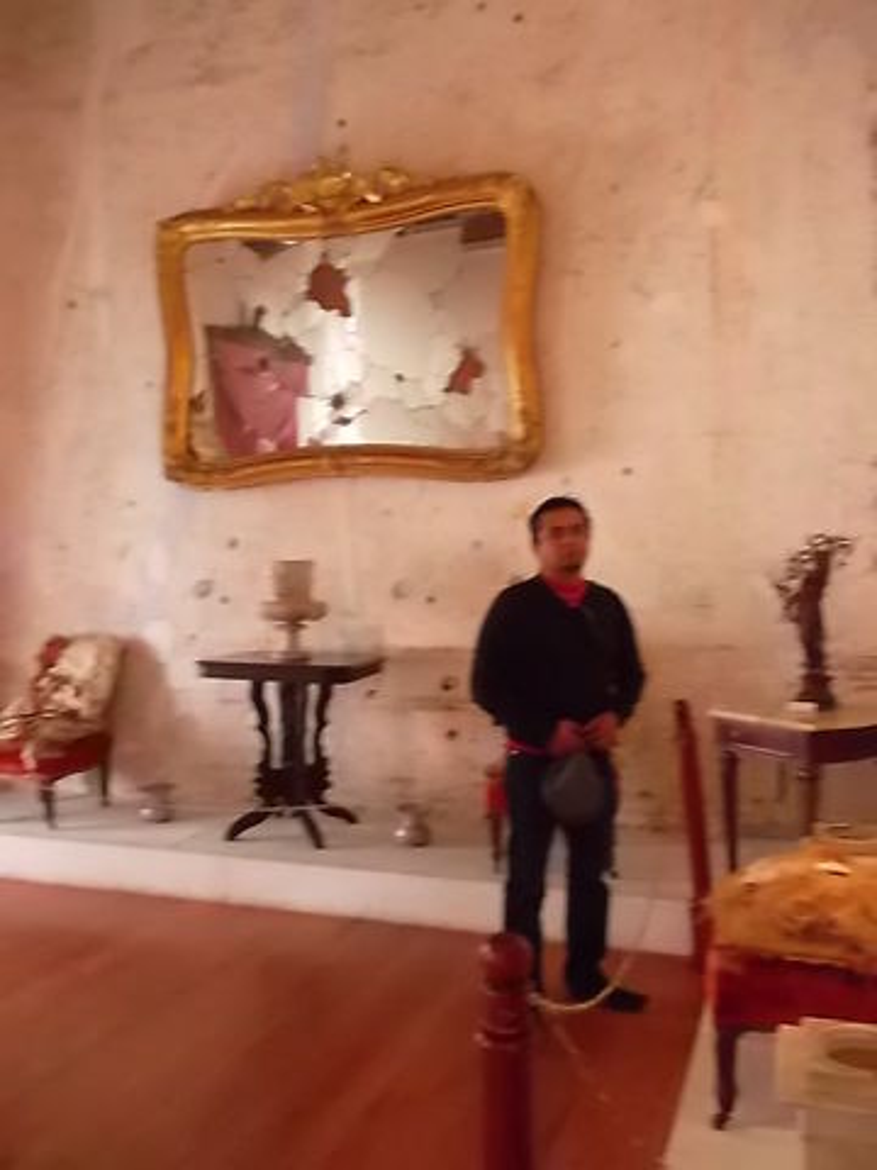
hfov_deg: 49.7
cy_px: 585
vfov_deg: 63.4
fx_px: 946
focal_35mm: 28
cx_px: 438
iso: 580
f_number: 3.3
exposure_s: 1/15
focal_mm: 4.1
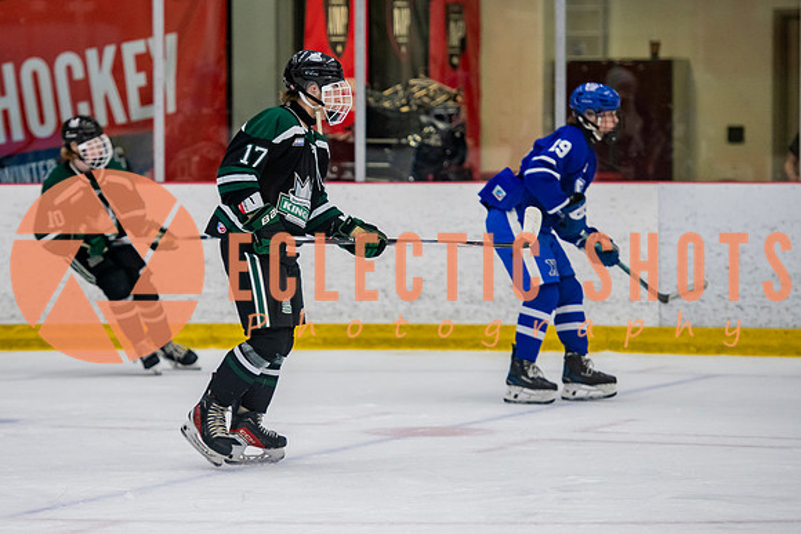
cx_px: 308
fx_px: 4590
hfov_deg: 10.0
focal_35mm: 206
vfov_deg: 6.7
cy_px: 233
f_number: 3.2
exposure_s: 1/640
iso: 2000
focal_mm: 150
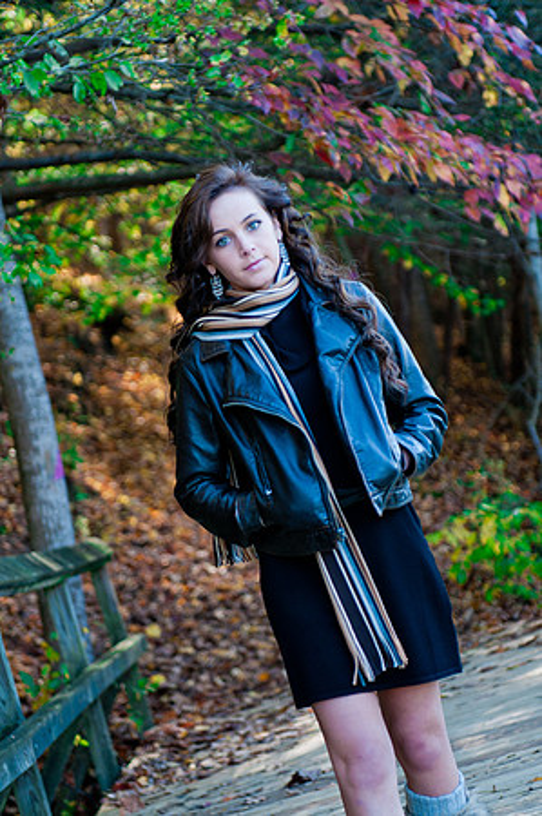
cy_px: 408
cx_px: 271
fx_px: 2377
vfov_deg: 19.5
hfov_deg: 13.0
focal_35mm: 105
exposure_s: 1/160
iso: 200
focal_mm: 70
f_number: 2.8
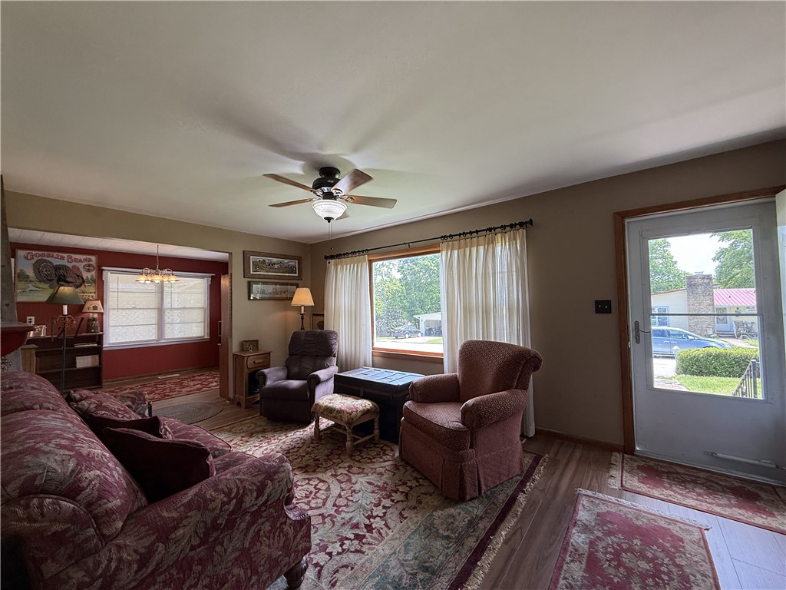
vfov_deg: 85.7
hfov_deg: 102.1
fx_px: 318
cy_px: 295
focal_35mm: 14
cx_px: 393
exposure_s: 1/120
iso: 64
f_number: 2.2
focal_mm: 2.22
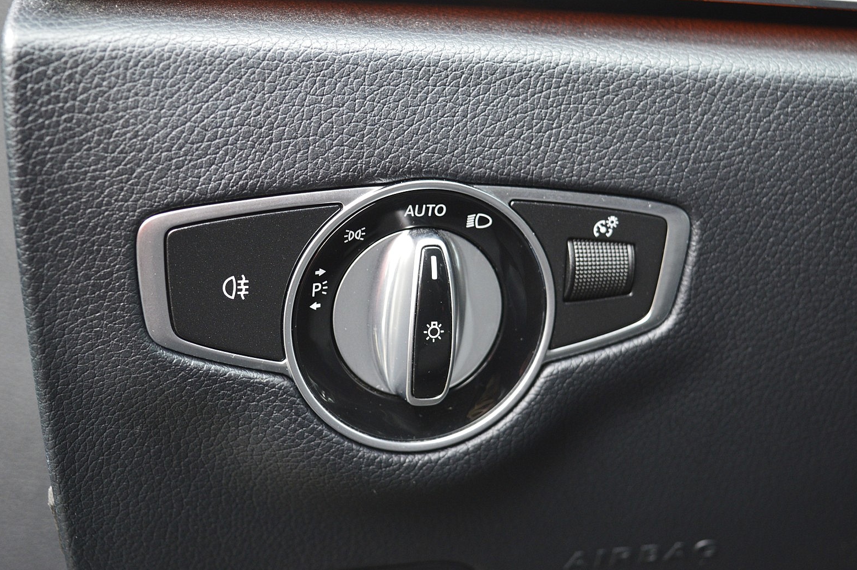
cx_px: 436
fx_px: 1713
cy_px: 279
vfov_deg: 18.9
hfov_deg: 28.1
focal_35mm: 72
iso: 800
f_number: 5
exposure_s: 1/50
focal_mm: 46
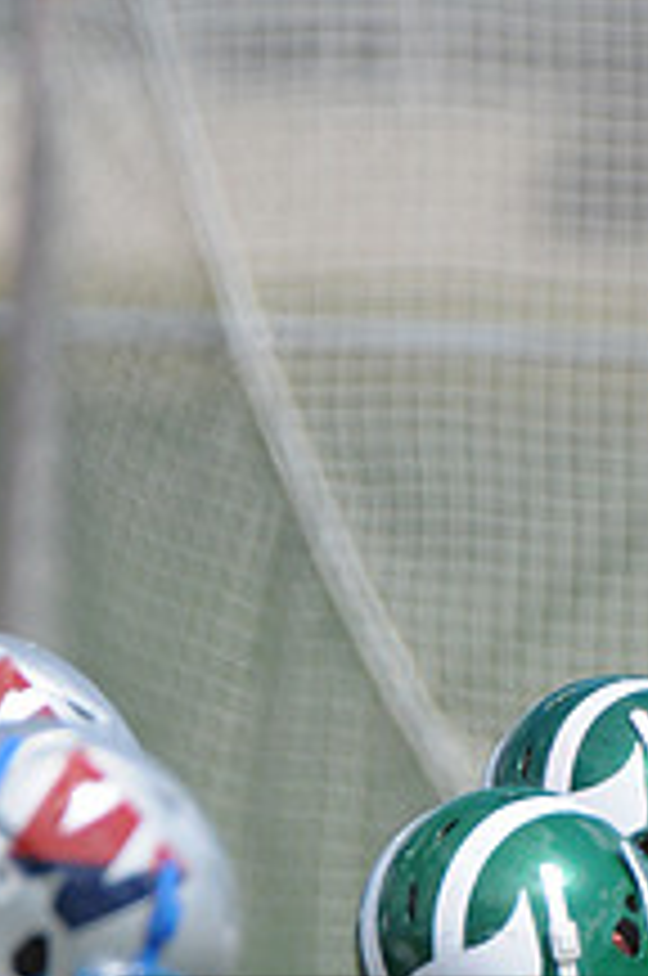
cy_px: 1192
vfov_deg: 1.3
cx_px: 758
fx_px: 43416
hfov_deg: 0.9
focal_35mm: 1603
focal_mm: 400
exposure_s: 1/3200
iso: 500
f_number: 4
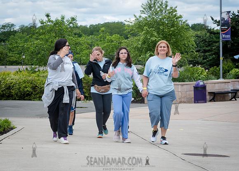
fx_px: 864
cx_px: 114
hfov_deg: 15.7
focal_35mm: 127
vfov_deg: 11.3
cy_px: 92
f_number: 13
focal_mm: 112
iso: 400
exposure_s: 1/160
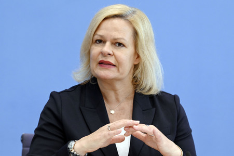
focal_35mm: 135
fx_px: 877
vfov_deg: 10.1
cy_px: 78
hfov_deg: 15.2
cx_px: 117
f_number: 6.3
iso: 3200
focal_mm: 135
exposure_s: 1/400
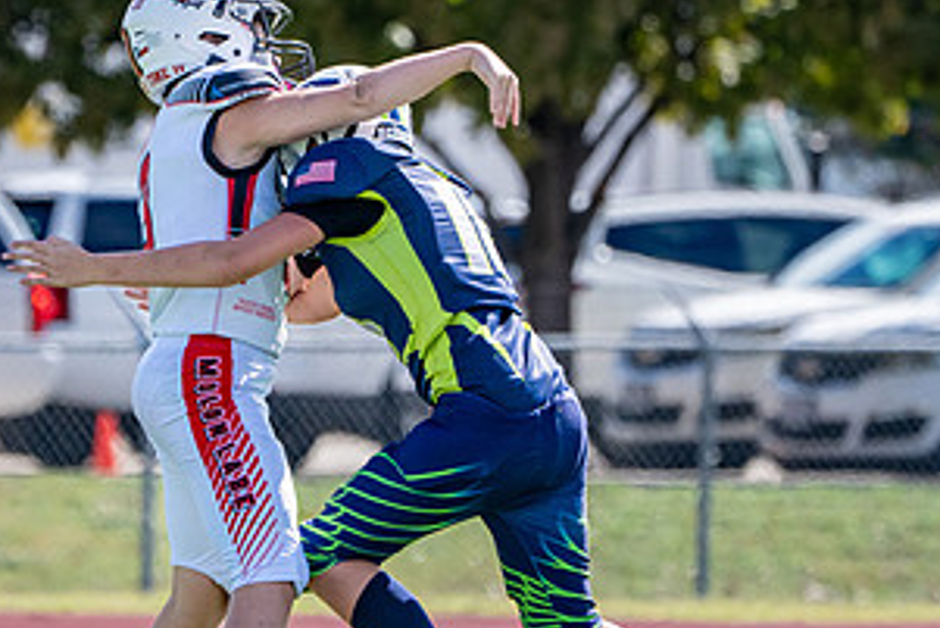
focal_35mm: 728
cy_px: 401
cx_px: 316
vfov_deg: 1.9
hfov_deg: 2.8
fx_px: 19017
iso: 640
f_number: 5.6
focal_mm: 276
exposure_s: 1/2500
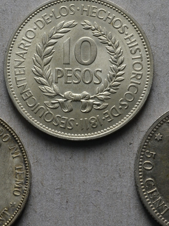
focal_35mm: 137
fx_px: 892
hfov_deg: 10.8
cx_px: 79
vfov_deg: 14.4
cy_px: 127
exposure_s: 1/250
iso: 400
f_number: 14
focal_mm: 48
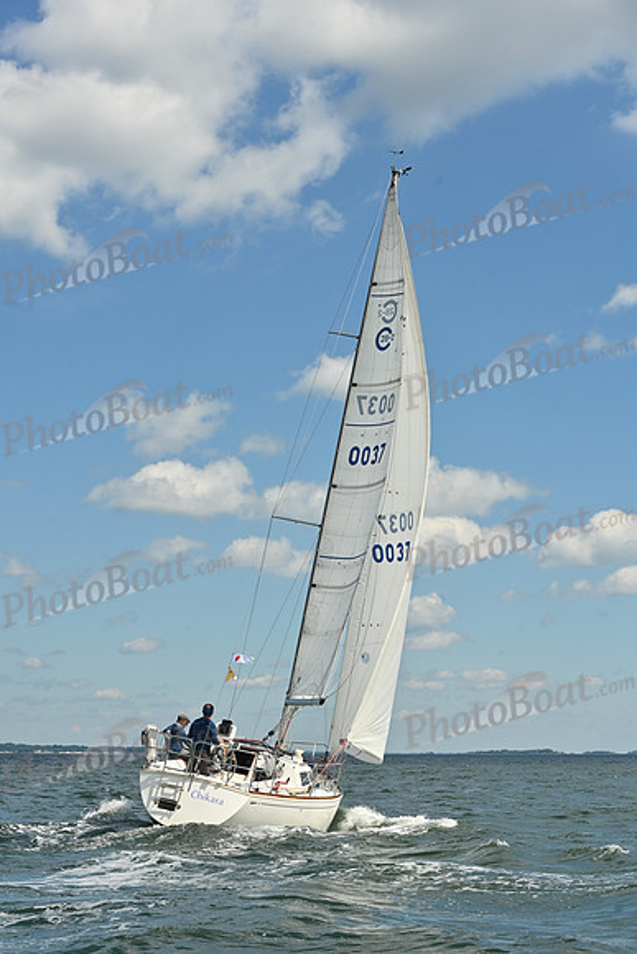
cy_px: 477
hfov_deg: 19.5
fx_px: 1857
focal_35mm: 70
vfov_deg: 28.8
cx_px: 318
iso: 250
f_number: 8
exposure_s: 1/1250
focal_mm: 70
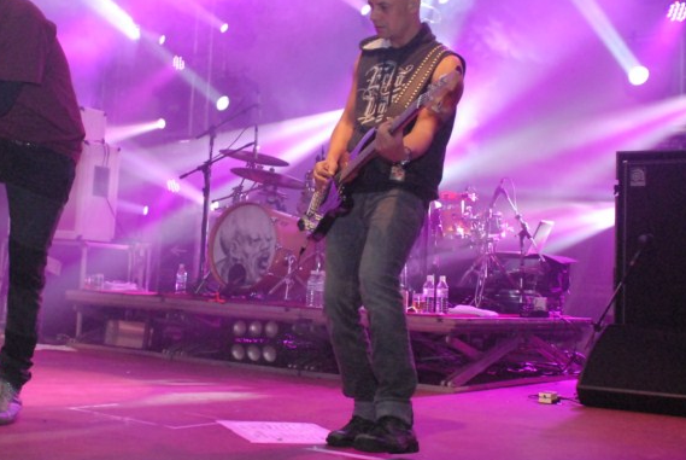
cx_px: 258
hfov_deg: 36.6
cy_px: 167
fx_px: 1030
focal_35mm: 54
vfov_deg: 25.0
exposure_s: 1/100
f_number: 4
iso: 1600
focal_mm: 20
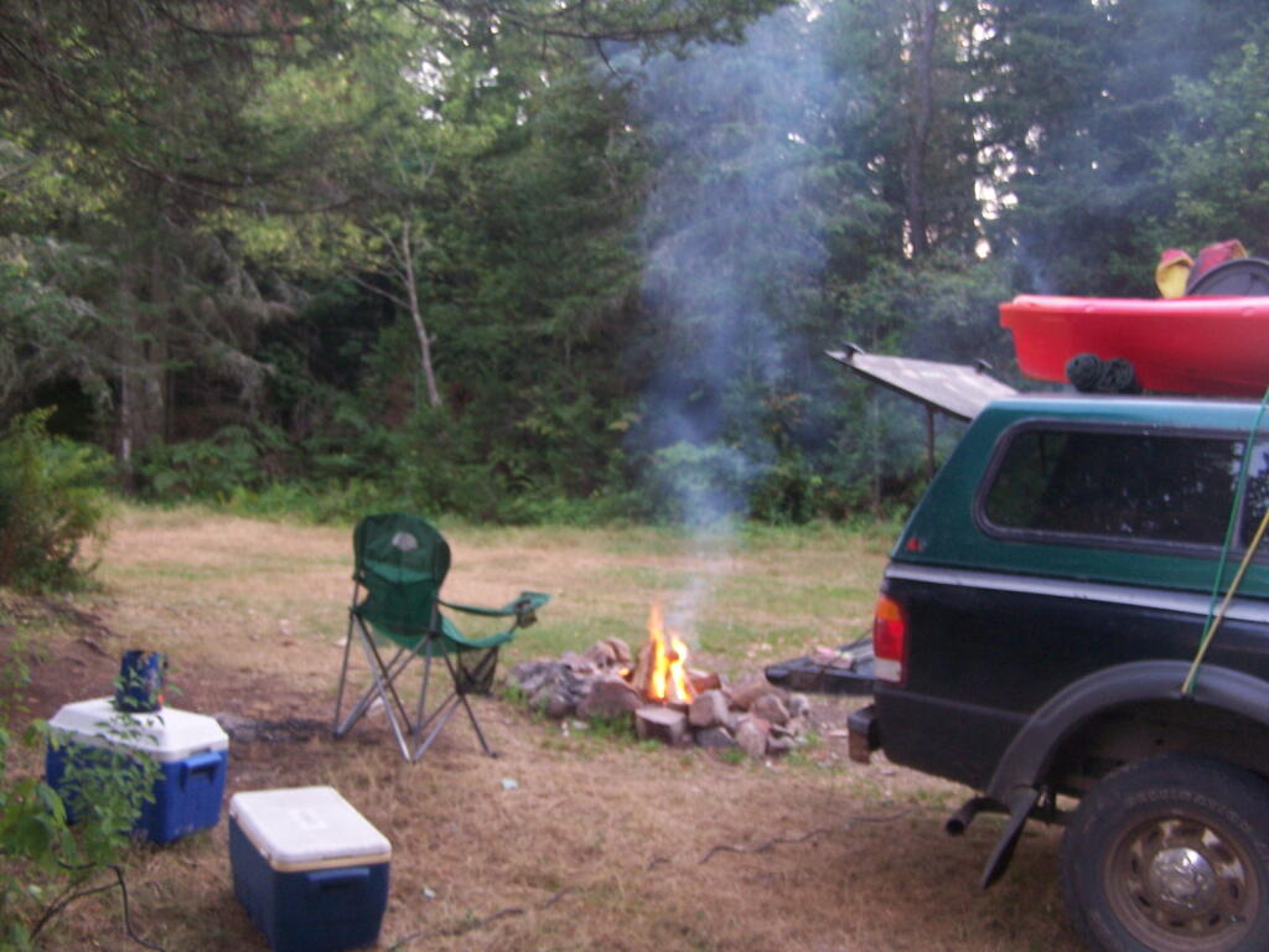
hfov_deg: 49.0
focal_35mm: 38
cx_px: 634
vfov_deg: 37.7
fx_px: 1393
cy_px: 476
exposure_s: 1/10
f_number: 2.8
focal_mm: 6.3
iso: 140
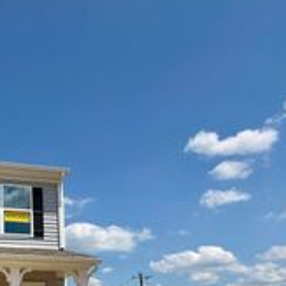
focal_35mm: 38
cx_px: -19
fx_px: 355
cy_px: 280
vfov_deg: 39.2
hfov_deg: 37.6
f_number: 2.2
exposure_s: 1/1497
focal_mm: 2.22
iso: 20
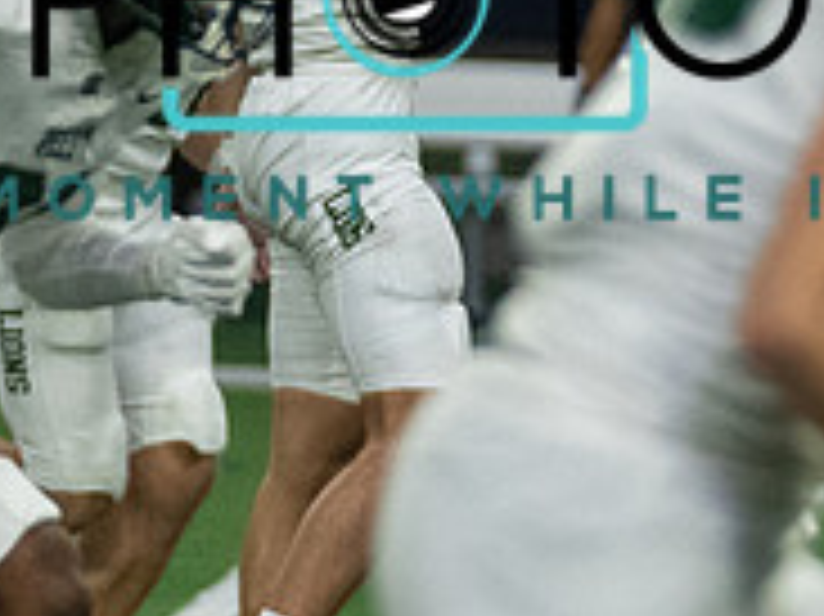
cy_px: -130
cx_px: 496
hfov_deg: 2.4
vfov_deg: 1.8
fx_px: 19697
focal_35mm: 828
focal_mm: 135
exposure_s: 1/1250
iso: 4000
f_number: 2.8
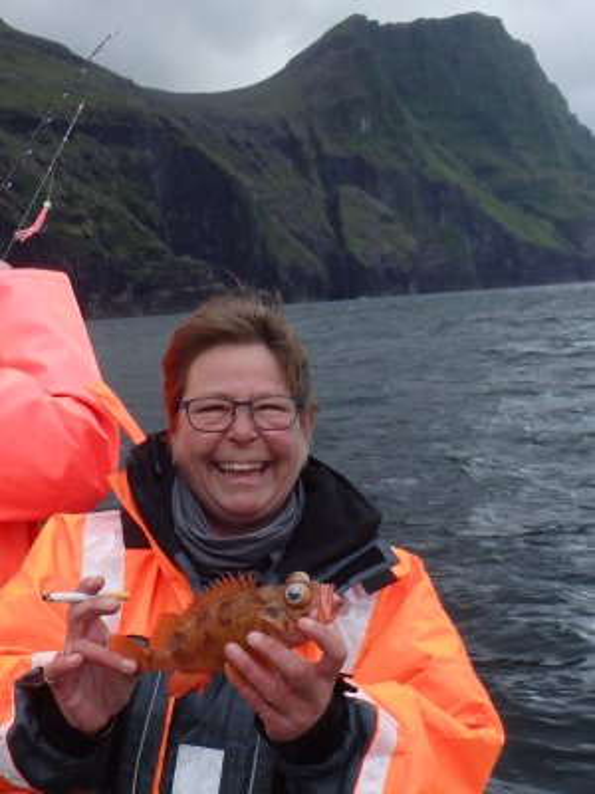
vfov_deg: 63.4
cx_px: 298
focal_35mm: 28
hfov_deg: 49.7
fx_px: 642
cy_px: 397
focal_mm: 5
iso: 125
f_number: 3.9
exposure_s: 1/500
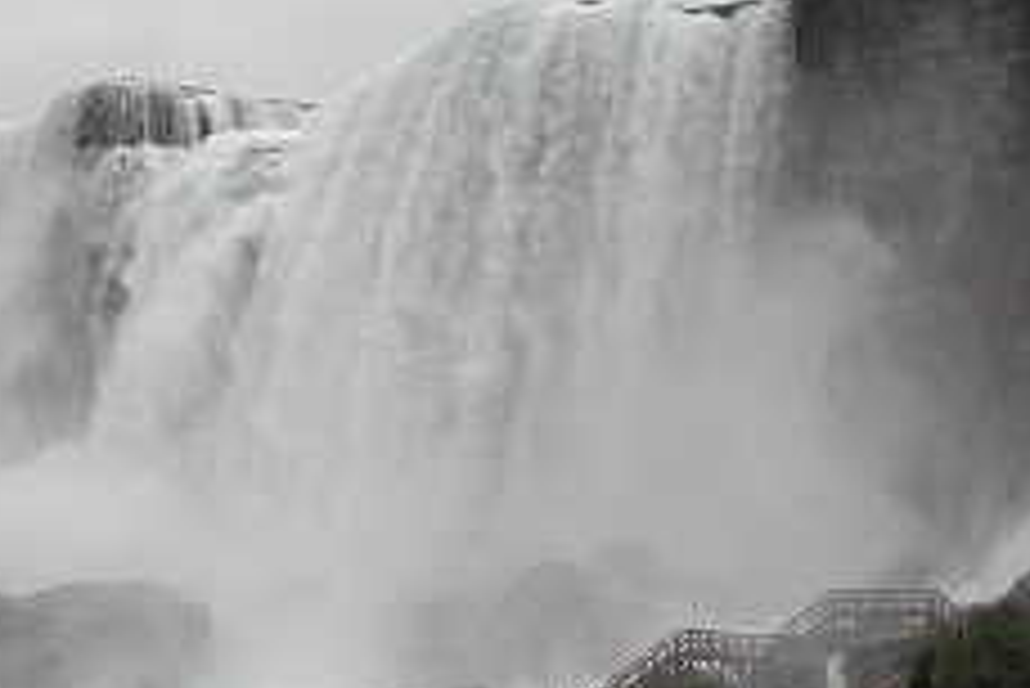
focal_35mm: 121
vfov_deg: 11.3
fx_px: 3464
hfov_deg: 16.6
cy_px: 387
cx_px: 972
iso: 100
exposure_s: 1/162
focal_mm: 11.1
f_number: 8.8
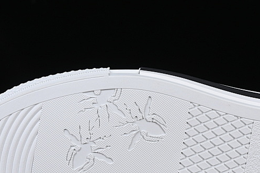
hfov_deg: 12.6
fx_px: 1177
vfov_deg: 8.4
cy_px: 118
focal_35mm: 163
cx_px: 187
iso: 160
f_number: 9
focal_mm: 50
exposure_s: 1/80
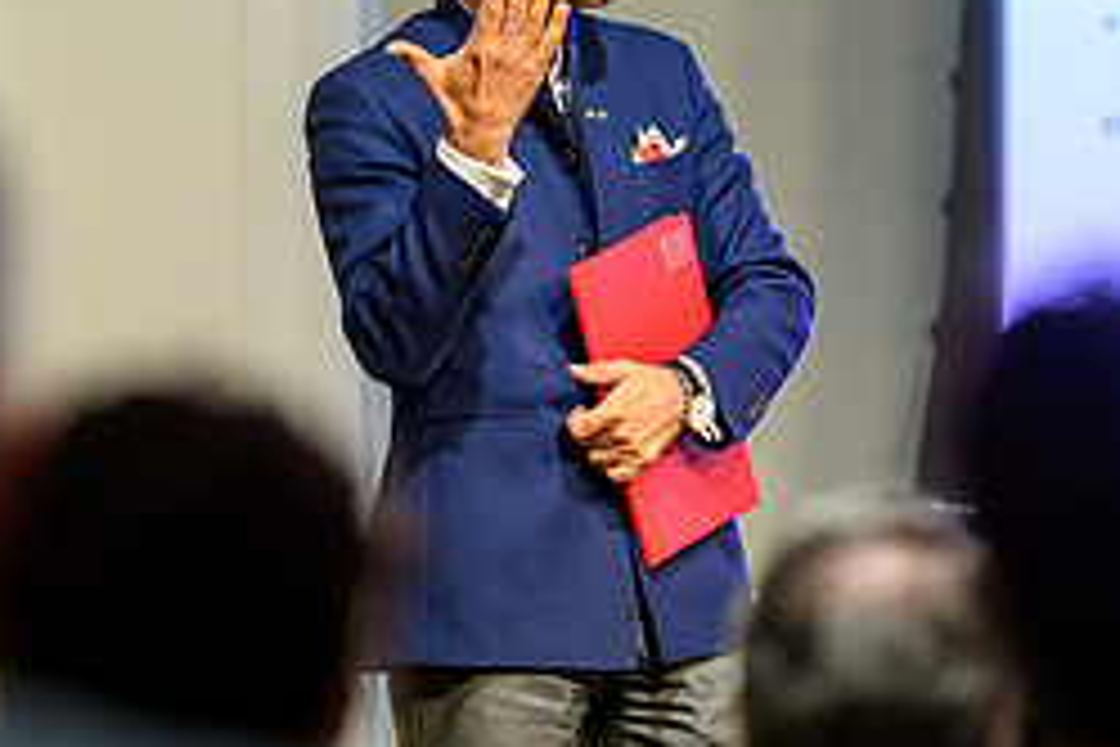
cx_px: 1048
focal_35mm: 320
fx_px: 9955
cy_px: 88
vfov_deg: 4.3
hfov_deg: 6.4
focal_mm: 135
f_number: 1.8
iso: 110
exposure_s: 1/160
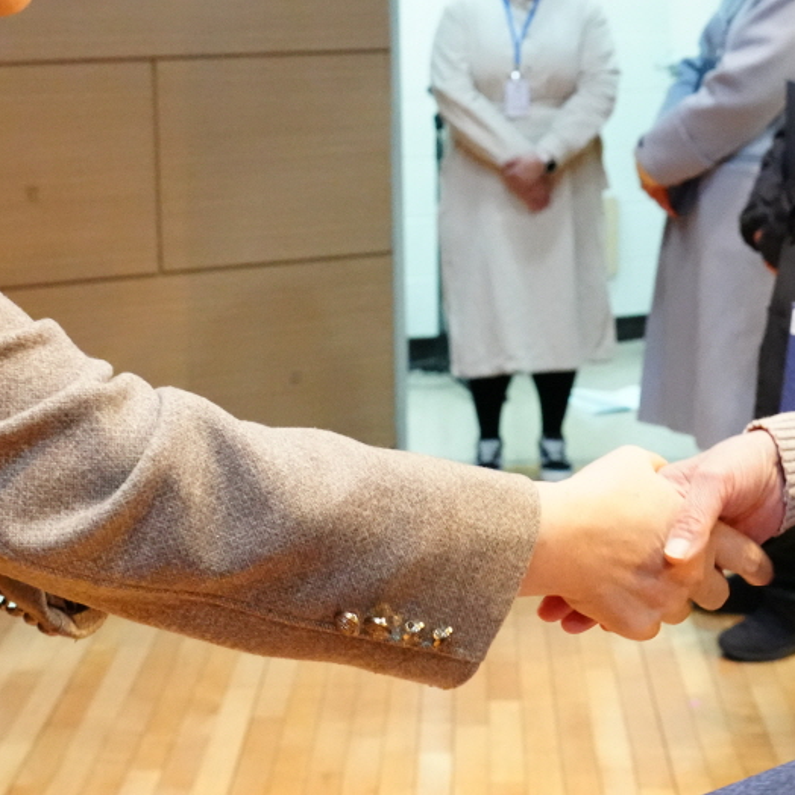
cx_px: 449
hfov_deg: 24.6
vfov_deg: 24.4
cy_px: 188
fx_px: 1819
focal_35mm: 70
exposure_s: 1/160
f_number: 4.5
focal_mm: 24
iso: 8000
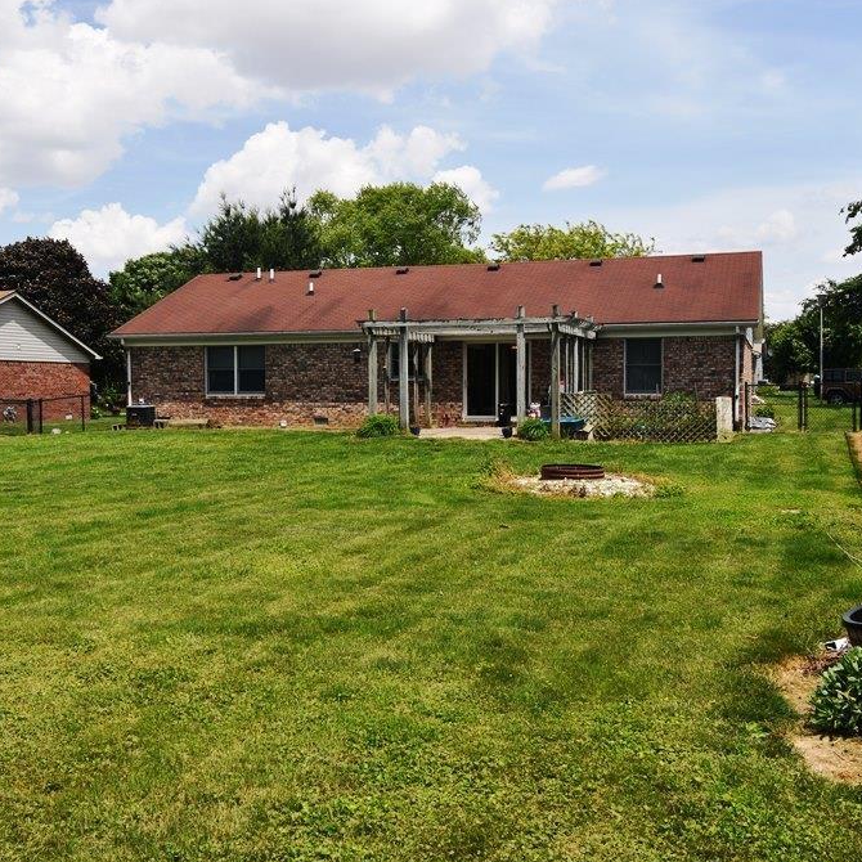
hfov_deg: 42.8
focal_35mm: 39
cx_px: 382
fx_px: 1099
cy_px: 436
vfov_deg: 42.8
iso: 100
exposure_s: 1/200
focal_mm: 20
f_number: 11
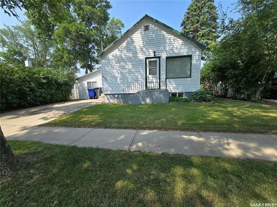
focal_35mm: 13
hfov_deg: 106.2
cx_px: 138
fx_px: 104
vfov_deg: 89.9
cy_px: 104
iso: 50
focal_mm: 2.2
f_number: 2.2
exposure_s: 1/907
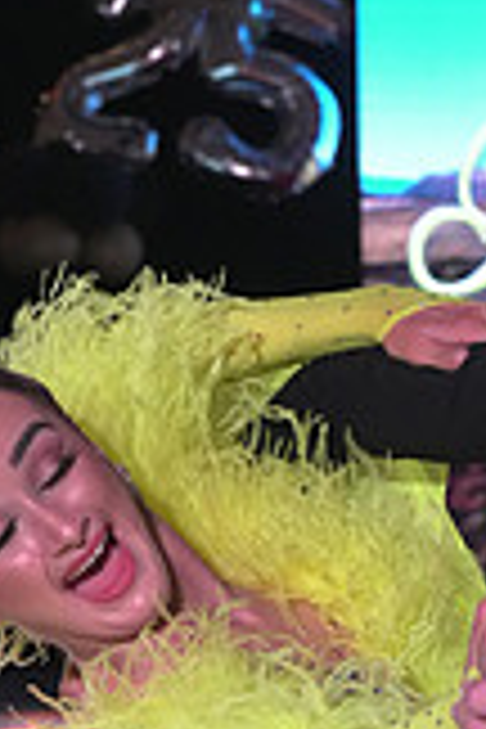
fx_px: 6318
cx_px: -43
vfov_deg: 6.5
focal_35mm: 312
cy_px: 954
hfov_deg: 4.4
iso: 5000
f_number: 8
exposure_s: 1/320
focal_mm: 87
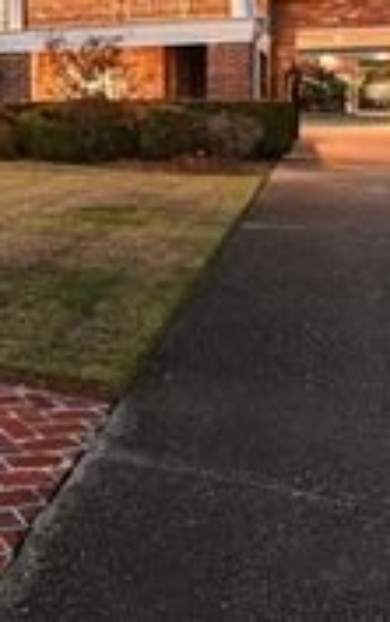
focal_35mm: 46
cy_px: 153
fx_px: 780
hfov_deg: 23.5
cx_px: -165
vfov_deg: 42.1
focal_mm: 16
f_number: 11
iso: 400
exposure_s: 8
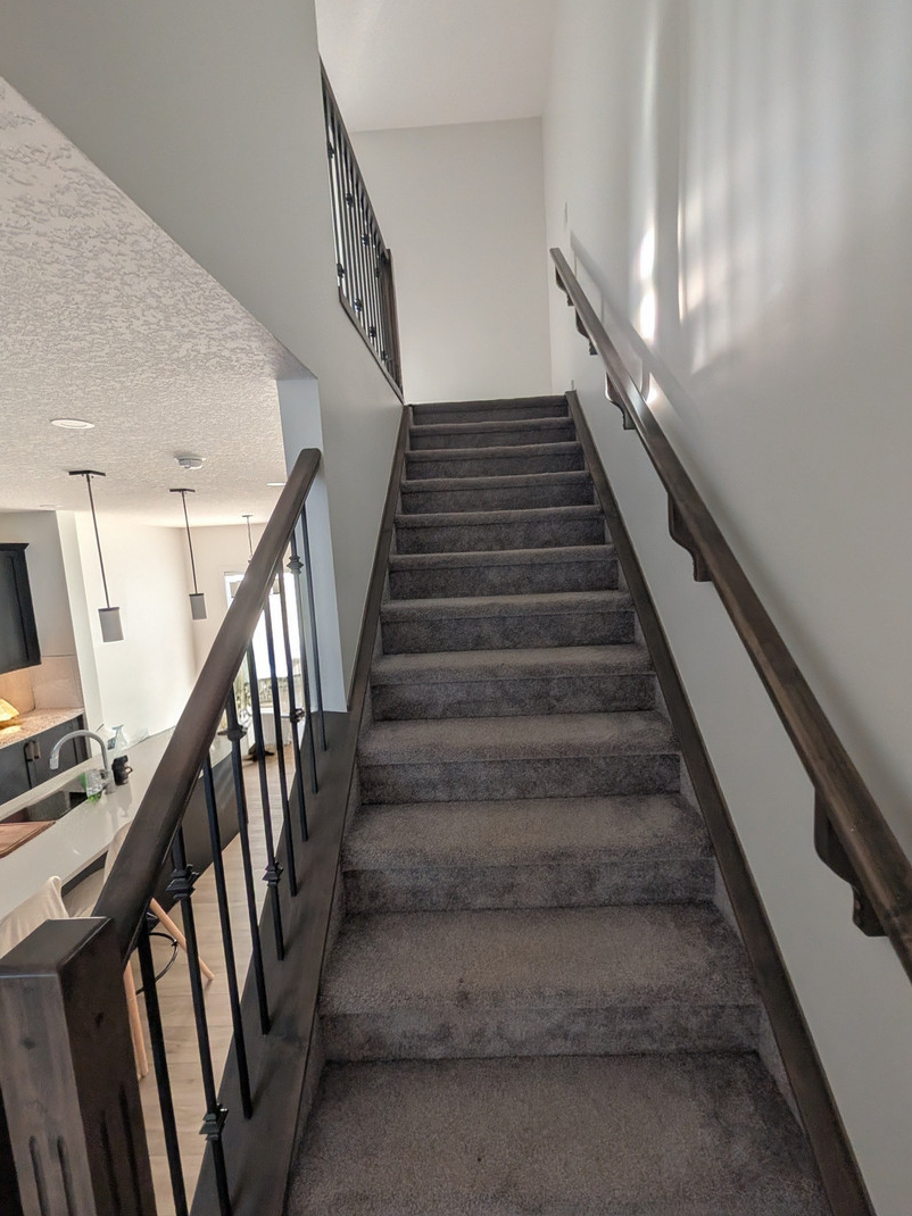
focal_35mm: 14
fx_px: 492
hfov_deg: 85.6
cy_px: 607
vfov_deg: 102.1
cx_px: 474
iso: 38
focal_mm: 1.54
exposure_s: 1/35.5
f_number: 2.2
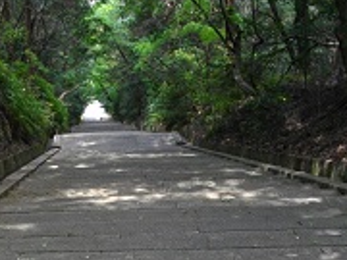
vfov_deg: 20.8
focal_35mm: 69
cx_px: 95
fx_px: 692
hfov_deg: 27.8
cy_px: 241
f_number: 2.9
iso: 200
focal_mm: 5.7
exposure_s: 1/100
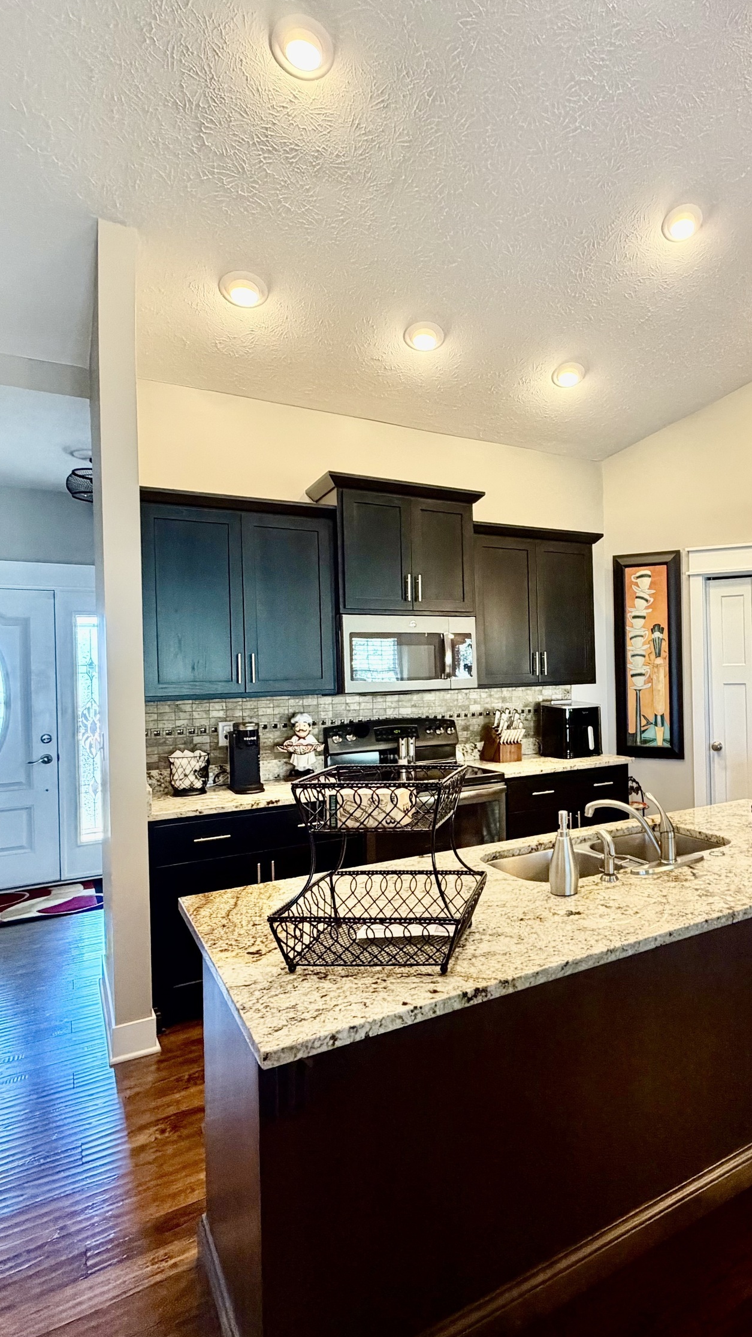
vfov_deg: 83.8
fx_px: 744
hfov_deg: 50.7
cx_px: 590
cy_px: 668
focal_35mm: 21
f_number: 2.2
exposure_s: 1/60
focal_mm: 2.22
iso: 400
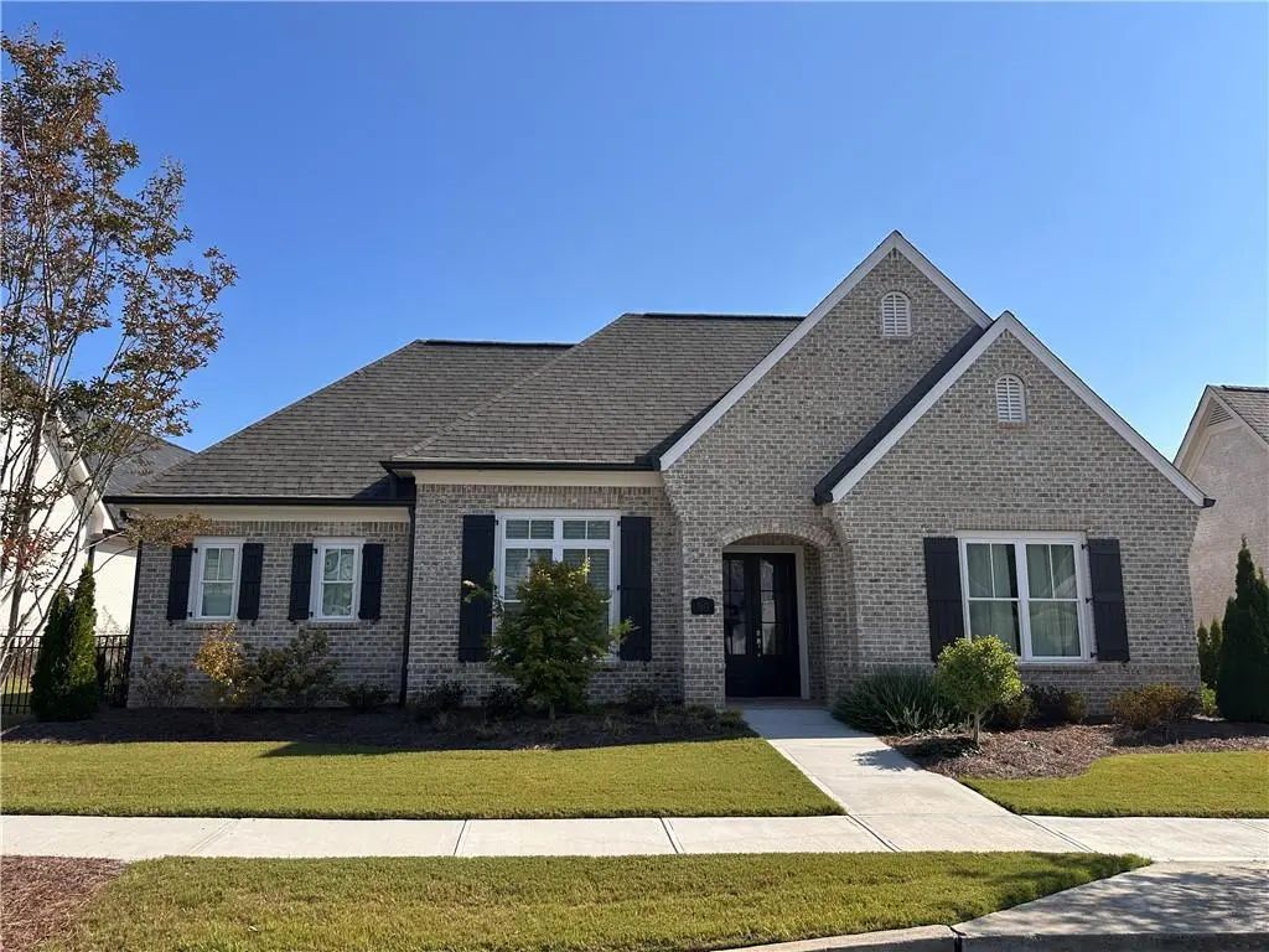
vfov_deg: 56.8
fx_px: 880
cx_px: 634
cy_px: 476
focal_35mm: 24
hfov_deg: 71.6
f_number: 1.78
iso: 80
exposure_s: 1/4762
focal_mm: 6.86
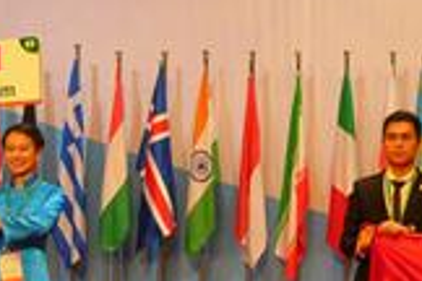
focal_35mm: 244
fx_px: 2860
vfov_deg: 5.6
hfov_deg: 8.4
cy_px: 36
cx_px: 500
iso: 1000
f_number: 6.3
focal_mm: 44
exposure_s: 1/80
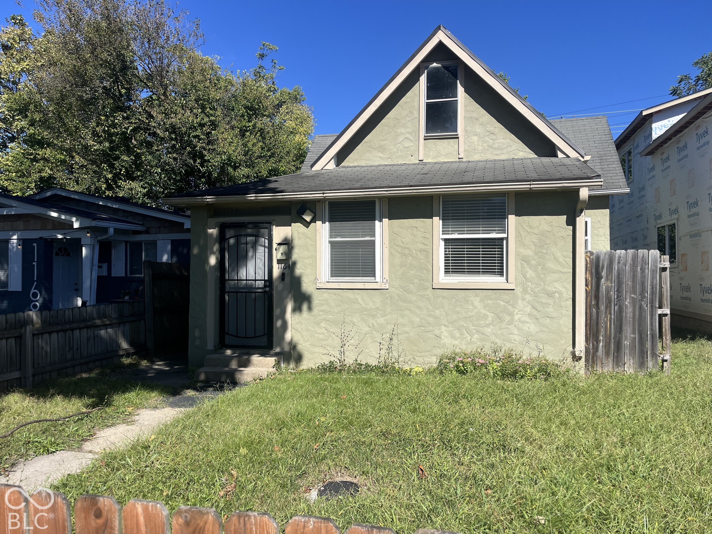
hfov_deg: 67.3
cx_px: 356
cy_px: 267
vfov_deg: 53.1
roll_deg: +0.0
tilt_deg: +0.3
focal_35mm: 26
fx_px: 535
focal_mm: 5.1
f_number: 1.6
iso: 50
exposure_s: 1/3521
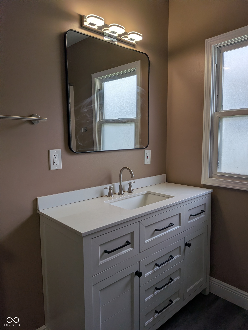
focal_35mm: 24
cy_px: 165
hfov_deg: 56.8
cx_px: 124
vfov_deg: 71.6
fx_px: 229
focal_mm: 4.53
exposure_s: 1/211
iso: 30
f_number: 1.7
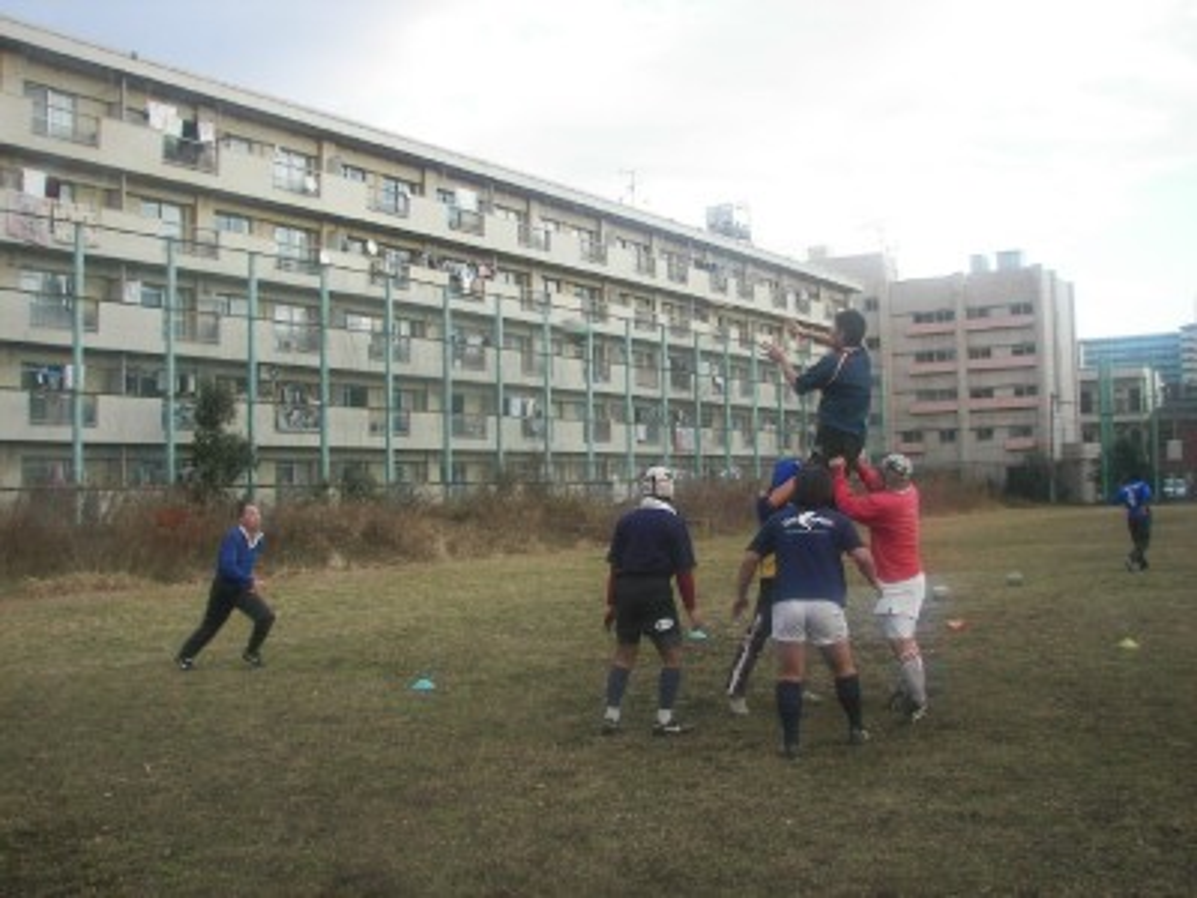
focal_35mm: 36
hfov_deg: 51.4
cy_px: 449
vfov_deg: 39.7
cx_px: 598
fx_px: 1245
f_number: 2.8
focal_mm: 6
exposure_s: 1/125
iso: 50
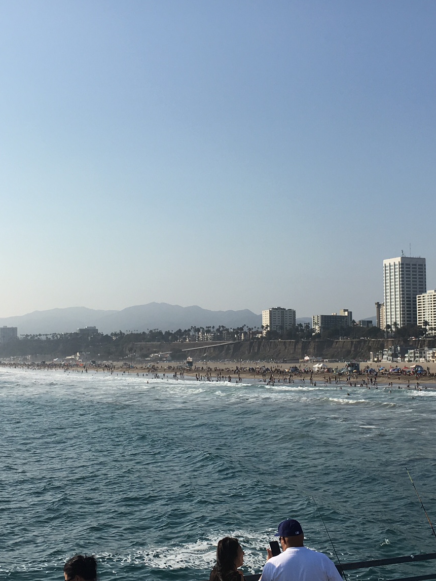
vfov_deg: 37.5
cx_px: 208
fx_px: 856
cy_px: 306
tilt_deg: +4.1
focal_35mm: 51
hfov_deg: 28.6
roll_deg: +1.1
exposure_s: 1/2331
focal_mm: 4.15
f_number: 2.2
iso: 25
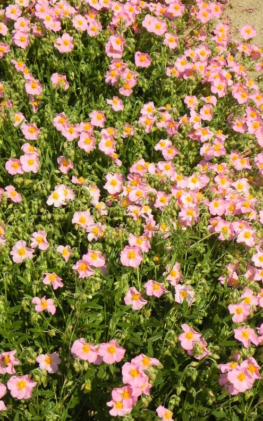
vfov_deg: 22.8
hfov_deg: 14.4
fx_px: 1044
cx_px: 121
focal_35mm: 91
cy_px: 210
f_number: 4
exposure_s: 1/2000
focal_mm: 15.1
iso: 185
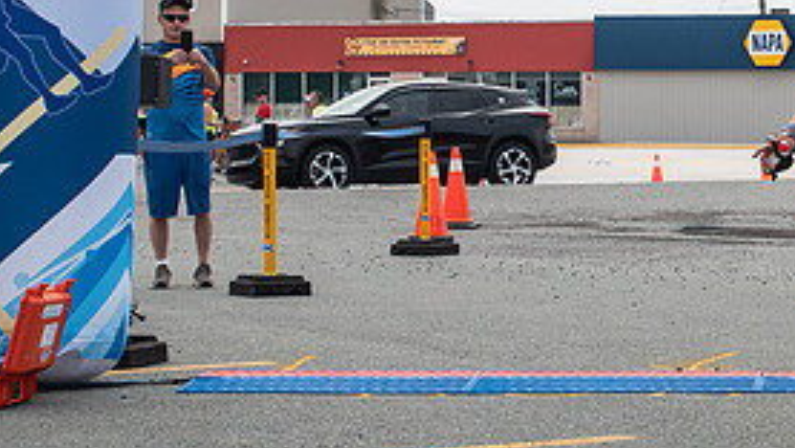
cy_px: 10
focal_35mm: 137
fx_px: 2889
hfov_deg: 15.3
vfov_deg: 8.8
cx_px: 868
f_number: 4
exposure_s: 1/4000
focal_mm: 31
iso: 800
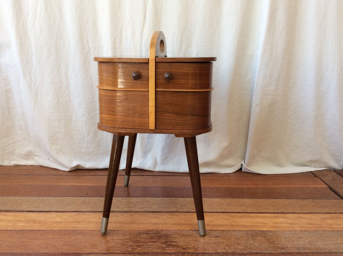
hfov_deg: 54.0
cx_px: 174
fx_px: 336
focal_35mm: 34
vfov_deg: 41.7
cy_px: 125
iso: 40
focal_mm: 3.3
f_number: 2.4
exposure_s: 1/50
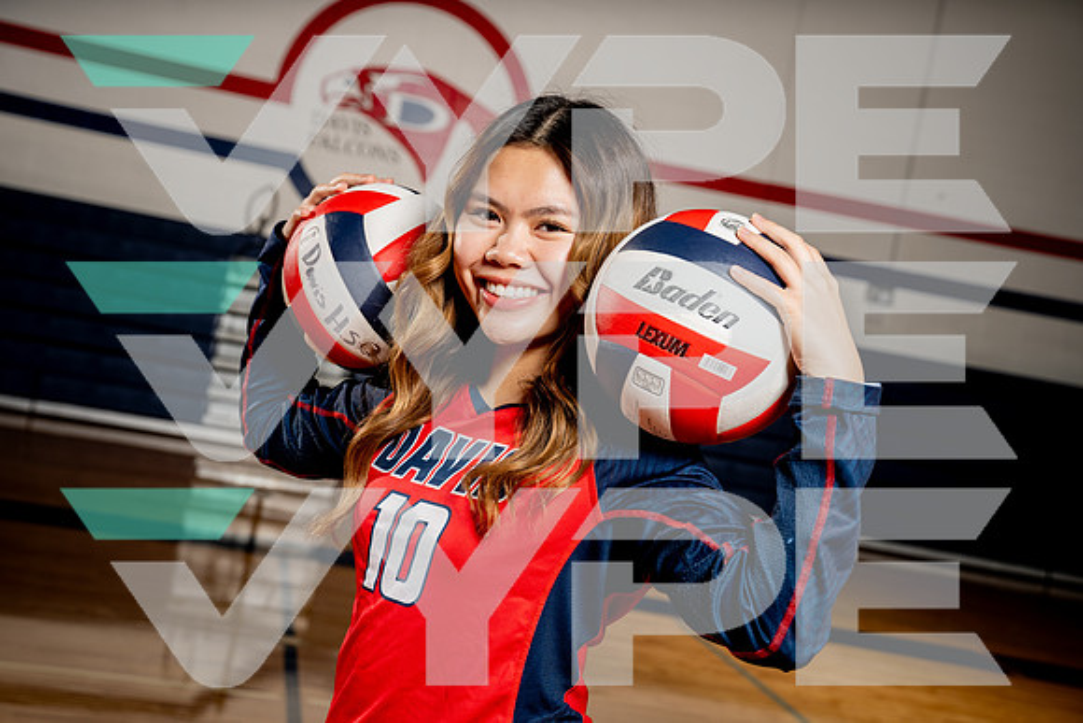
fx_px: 1631
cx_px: 542
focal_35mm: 54
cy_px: 362
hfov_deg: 36.7
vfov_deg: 25.0
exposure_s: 1/250
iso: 100
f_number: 5.6
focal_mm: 54
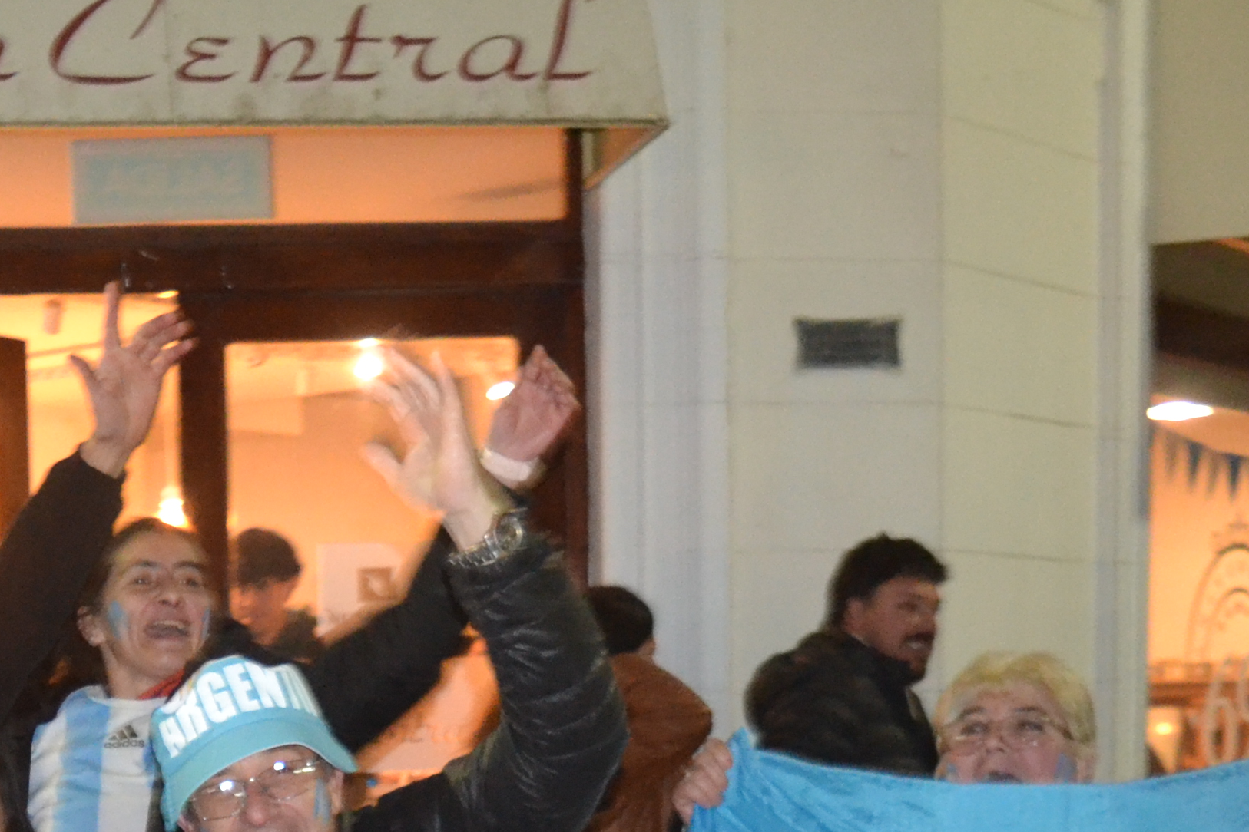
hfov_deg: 23.2
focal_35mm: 85
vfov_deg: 15.2
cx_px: 96
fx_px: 2949
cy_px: 1117
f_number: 3.8
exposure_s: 1/60
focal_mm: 20
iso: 2500
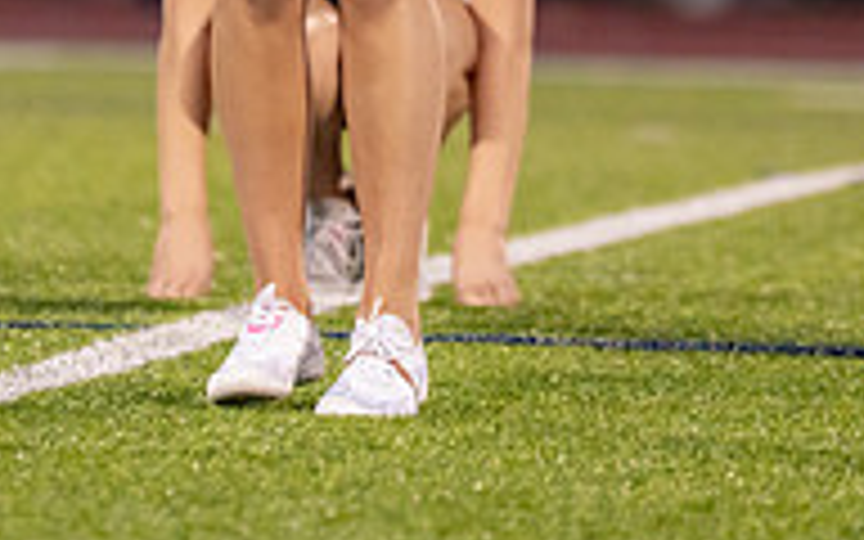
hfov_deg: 3.0
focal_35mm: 700
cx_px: 325
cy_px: -248
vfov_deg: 1.9
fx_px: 16483
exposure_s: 1/1000
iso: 1250
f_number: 2.8
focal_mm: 167
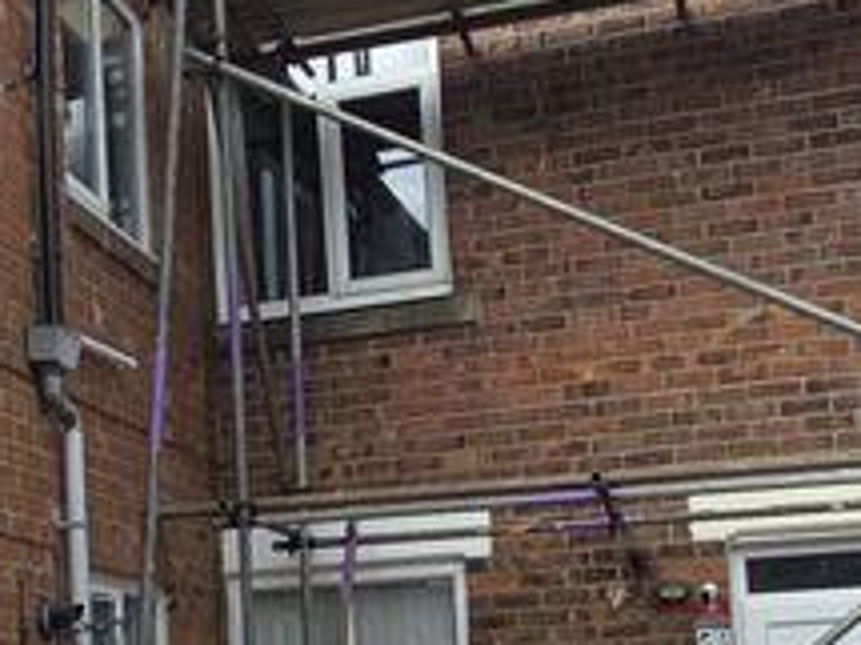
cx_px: 144
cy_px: 625
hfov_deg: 30.3
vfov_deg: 22.8
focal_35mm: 62
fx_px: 1541
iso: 50
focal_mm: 2.2
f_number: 2.2
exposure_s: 1/1205
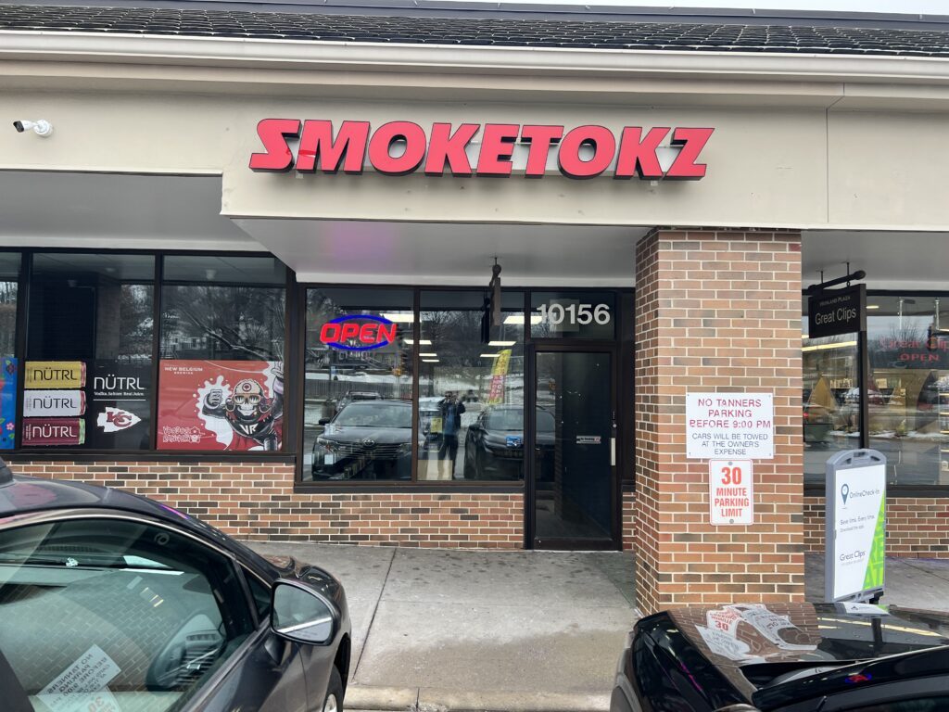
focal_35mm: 26
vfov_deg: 53.1
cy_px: 356
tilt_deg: +5.0
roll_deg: -0.6
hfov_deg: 67.3
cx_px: 474
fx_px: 713
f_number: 1.5
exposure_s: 1/263
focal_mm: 5.7
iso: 40
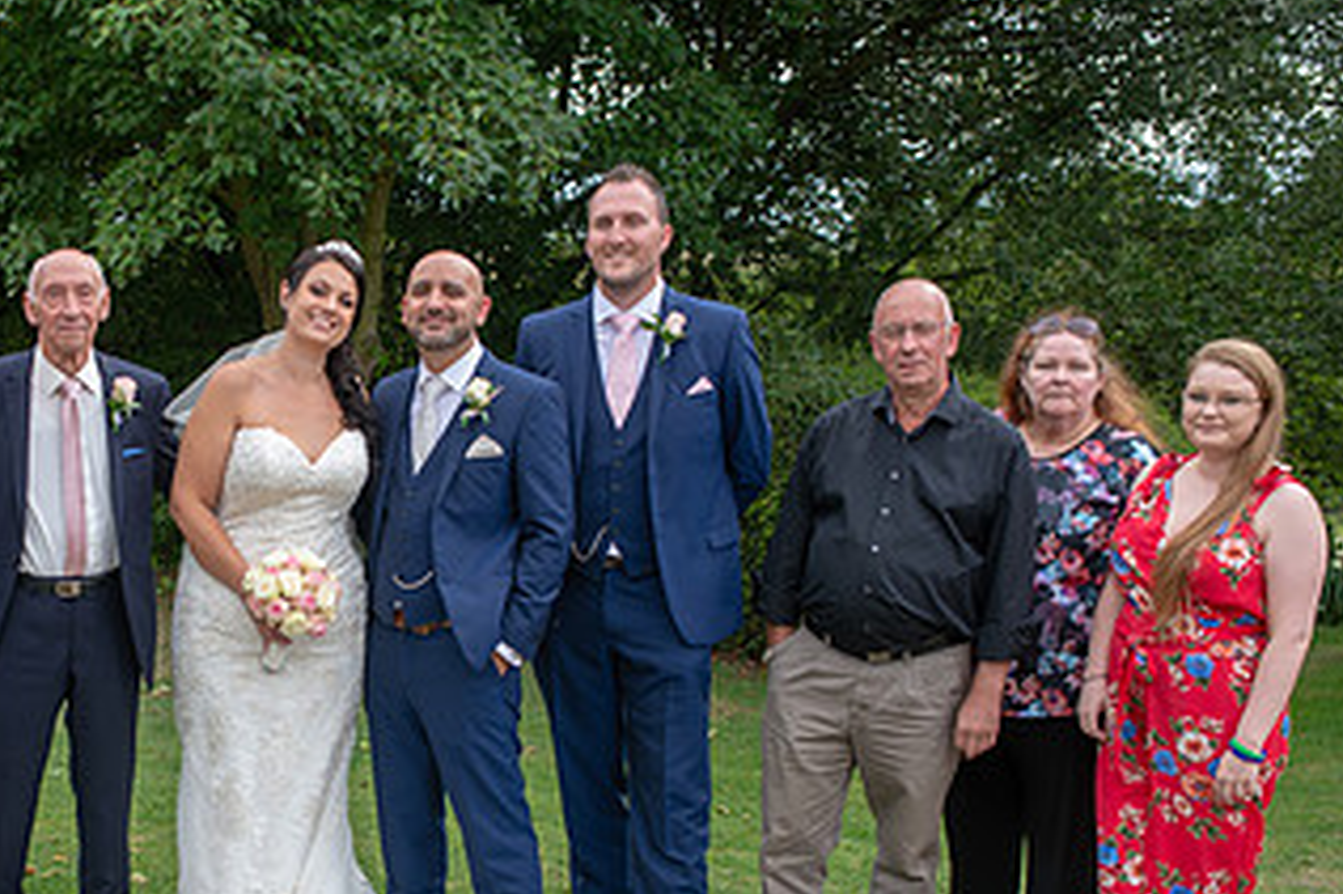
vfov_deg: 21.0
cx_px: 233
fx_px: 2386
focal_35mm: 64
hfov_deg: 30.5
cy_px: 682
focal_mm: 35
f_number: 4.5
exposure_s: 1/160
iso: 100
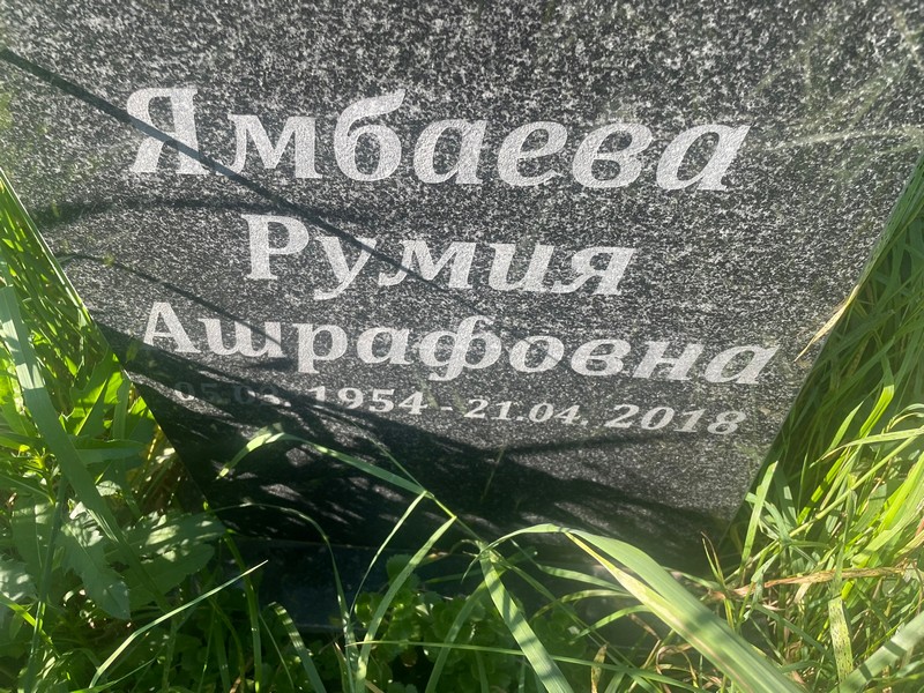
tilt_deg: -49.5
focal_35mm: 26
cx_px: 462
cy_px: 346
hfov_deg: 67.3
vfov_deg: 53.1
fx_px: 694
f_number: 1.6
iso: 32
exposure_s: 1/500
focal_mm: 4.2
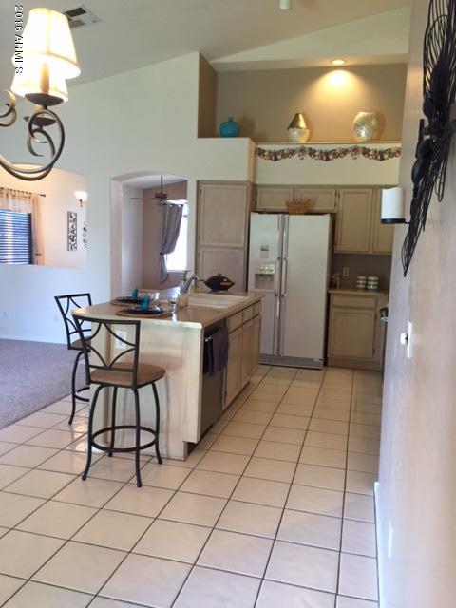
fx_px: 509
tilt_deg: -6.1
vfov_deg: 61.7
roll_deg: -2.3
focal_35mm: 29
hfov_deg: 48.2
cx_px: 228
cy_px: 304
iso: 160
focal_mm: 4.15
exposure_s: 1/30
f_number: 2.2
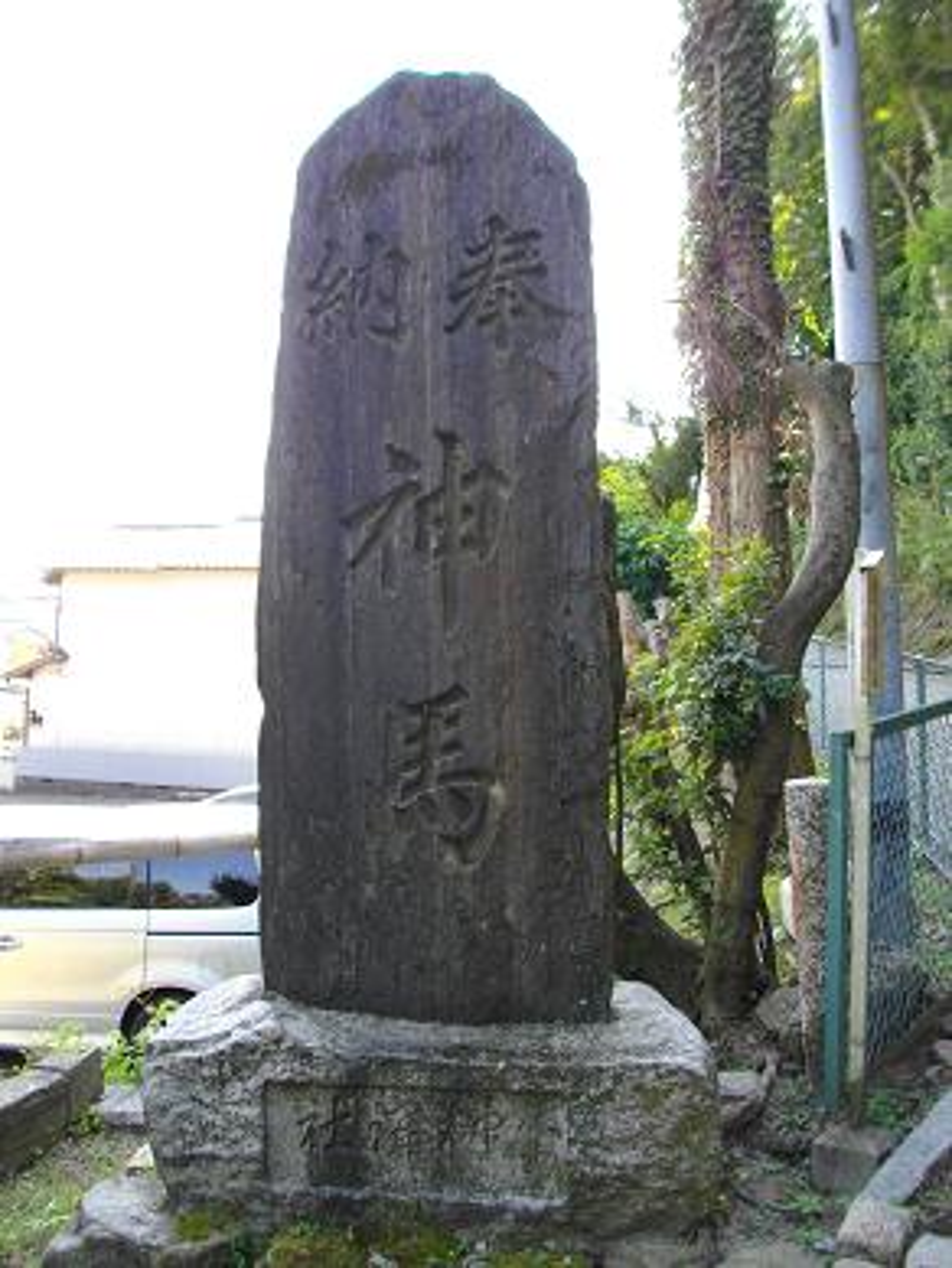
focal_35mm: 32
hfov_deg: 44.2
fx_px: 1173
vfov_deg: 56.8
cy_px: 634
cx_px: 476
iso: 165
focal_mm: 5.7
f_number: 2.9
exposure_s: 1/125
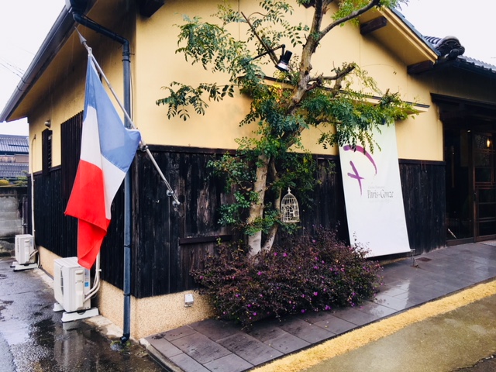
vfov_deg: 48.2
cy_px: 186
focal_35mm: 29
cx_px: 248
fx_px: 416
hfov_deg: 61.7
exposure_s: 1/60
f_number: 2.2
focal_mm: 4.15
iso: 25
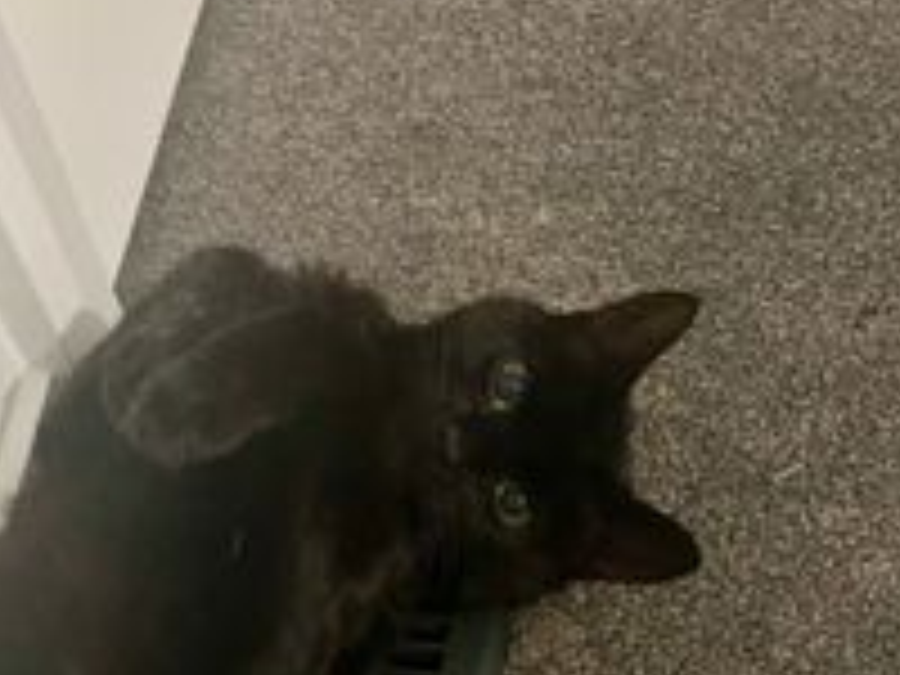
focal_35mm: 52
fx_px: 1352
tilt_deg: -70.2
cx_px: 279
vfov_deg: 25.0
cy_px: 828
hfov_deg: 36.3
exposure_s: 1/30
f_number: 1.5
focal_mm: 5.7
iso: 800
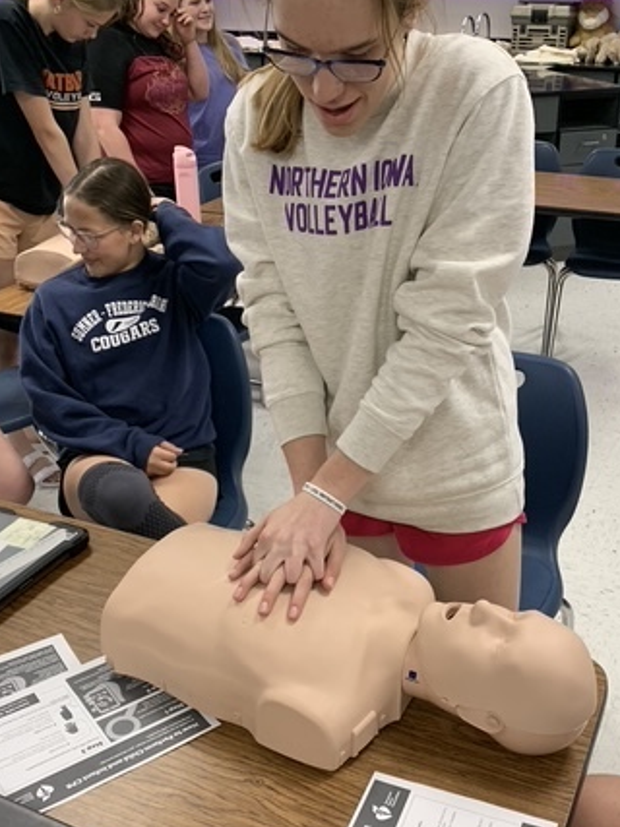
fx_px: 932
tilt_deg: -28.1
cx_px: 335
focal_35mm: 39
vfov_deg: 47.7
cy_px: 478
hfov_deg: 36.8
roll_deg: +0.7
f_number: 1.8
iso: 125
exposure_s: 1/60
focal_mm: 4.25
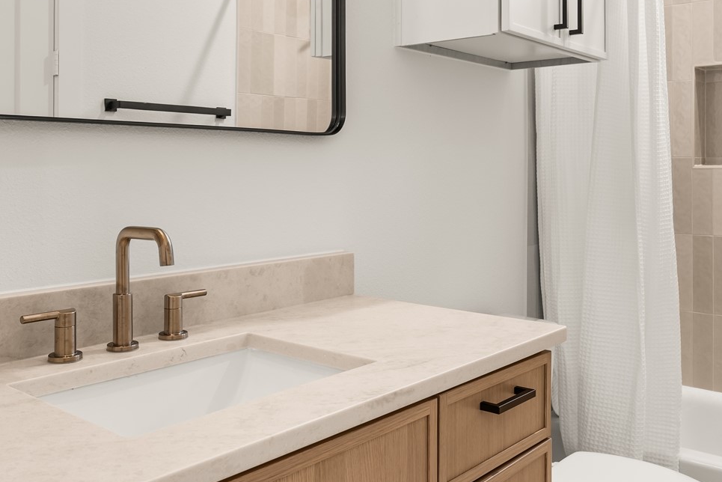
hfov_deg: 53.1
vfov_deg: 36.6
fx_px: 722
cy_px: 172
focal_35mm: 36
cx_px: 370
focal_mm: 16
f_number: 9
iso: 200
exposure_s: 3.2
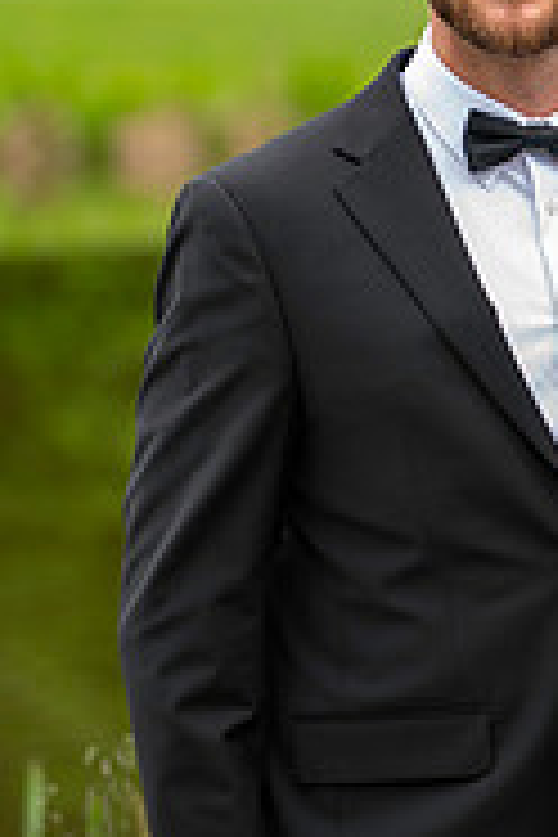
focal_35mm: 328
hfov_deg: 4.2
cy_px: 189
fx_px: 7625
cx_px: 765
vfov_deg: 6.3
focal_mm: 105
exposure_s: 1/250
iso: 64
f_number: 2.8
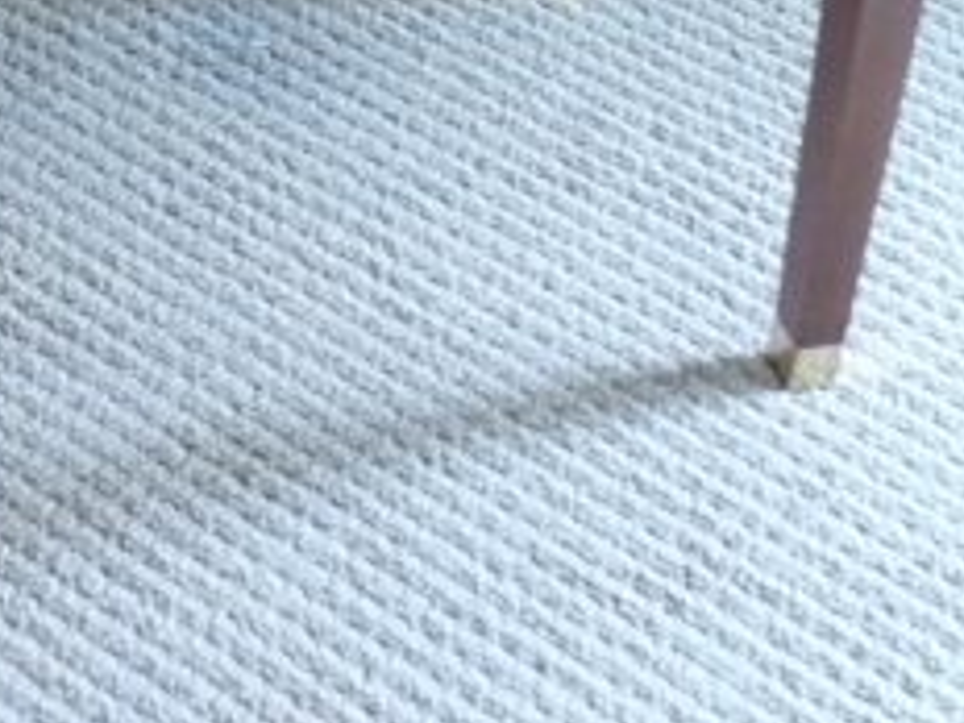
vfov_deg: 11.1
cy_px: -806
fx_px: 3314
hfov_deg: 15.8
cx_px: -262
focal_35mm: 119
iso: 400
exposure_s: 1/10
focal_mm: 4.8
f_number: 2.8
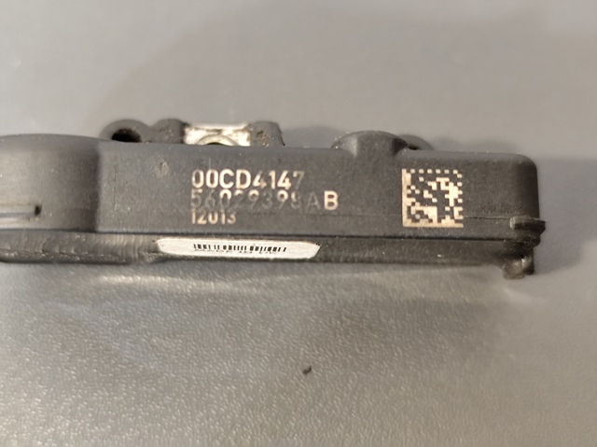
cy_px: 224
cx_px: 298
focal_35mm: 46
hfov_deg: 41.3
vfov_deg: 31.5
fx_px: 793
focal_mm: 6.19
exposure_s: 1/24
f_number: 1.65
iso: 2000
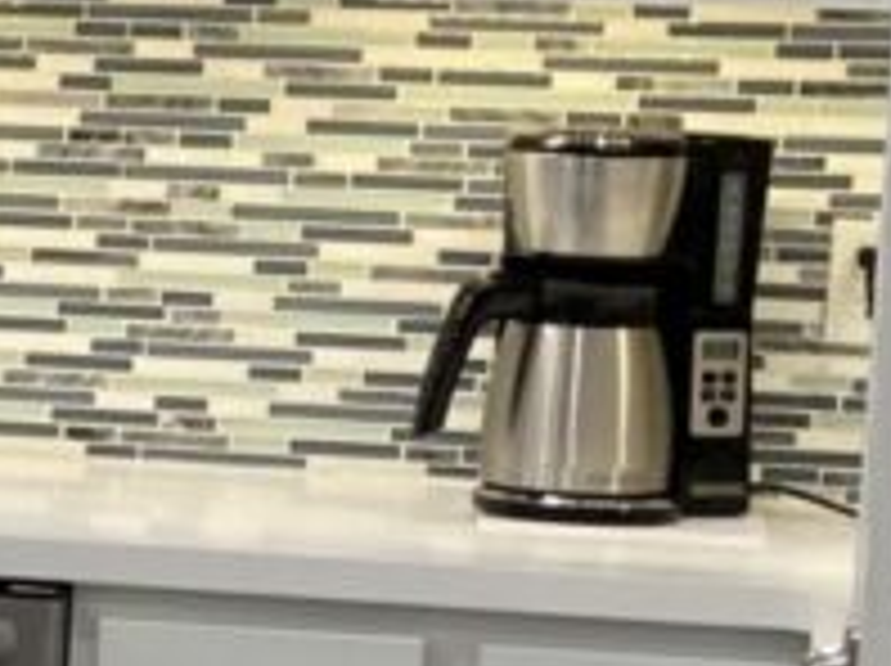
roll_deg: -0.8
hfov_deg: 8.4
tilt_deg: -5.7
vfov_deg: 7.3
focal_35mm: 204
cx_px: -1674
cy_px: 482
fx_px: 5245
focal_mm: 3.99
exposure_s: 1/60
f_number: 1.8
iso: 50
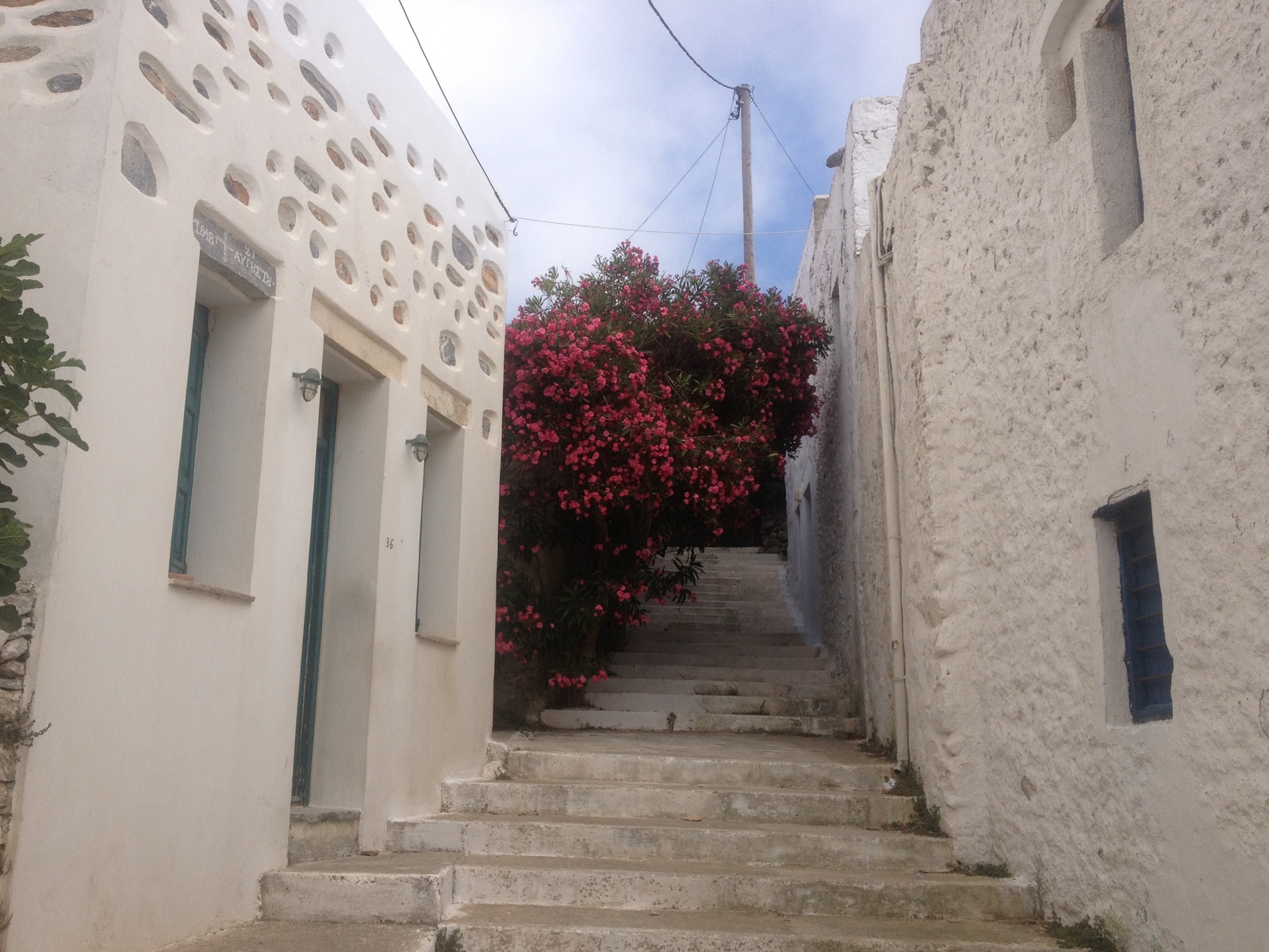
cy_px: 476
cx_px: 634
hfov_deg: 52.6
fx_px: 1283
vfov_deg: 40.7
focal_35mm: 35
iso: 50
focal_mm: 4.28
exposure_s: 1/1783
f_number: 2.4
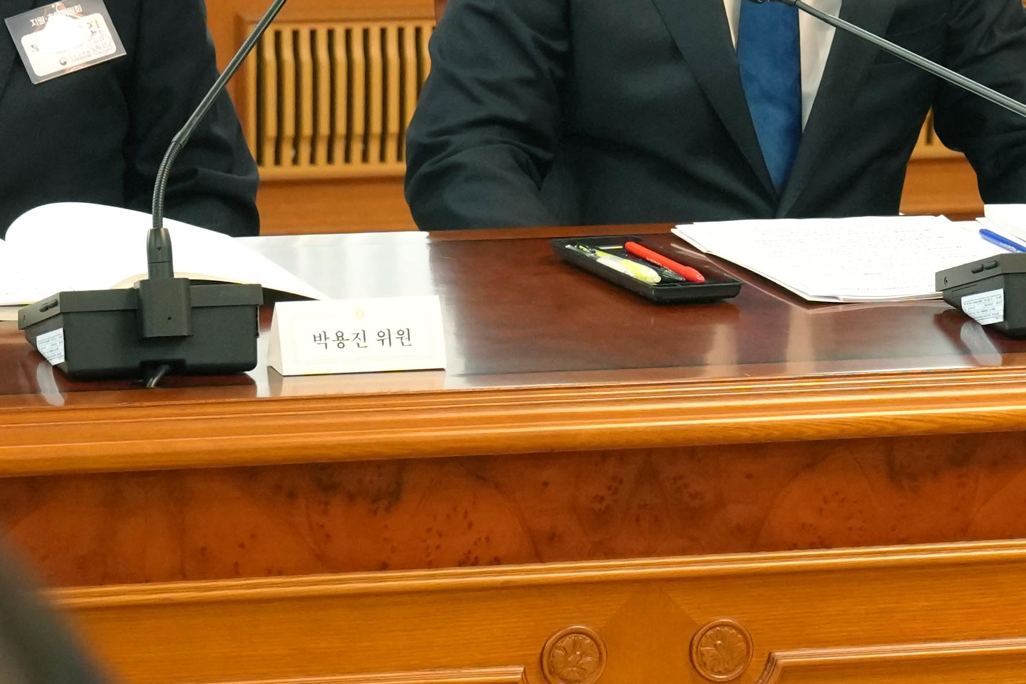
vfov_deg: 6.7
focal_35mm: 206
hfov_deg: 10.0
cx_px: 436
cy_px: 290
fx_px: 5870
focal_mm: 42
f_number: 4
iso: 2500
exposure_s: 1/160
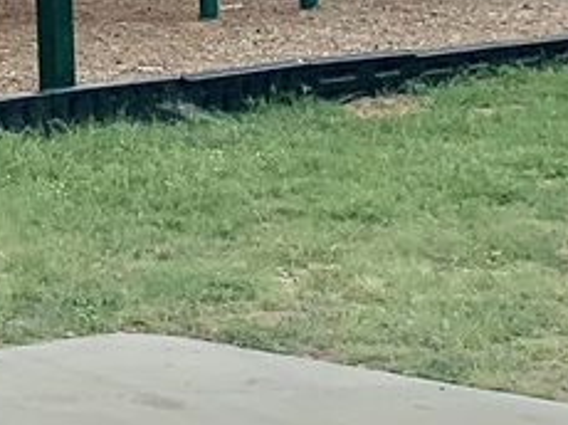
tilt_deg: +11.7
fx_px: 2672
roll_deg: -1.0
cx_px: -748
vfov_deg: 8.2
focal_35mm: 163
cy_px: -647
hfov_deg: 10.6
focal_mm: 4.25
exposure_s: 1/3289
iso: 25
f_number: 1.8
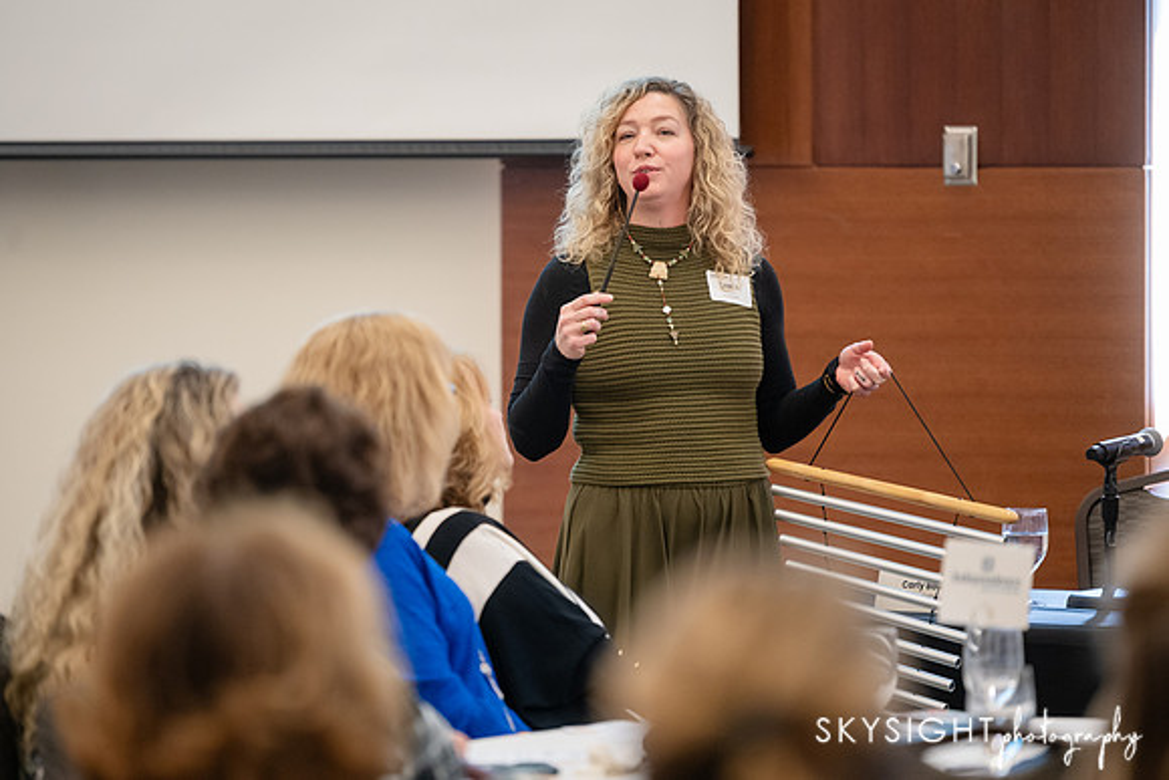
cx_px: 584
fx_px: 6647
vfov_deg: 6.7
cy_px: 390
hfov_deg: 10.1
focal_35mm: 205
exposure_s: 1/250
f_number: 2.8
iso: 3200
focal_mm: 200
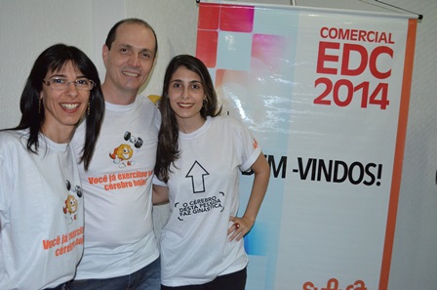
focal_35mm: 33
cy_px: 145
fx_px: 400
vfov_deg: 39.8
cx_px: 218
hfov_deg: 57.3
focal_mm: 22
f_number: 4
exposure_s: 1/60
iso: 3200
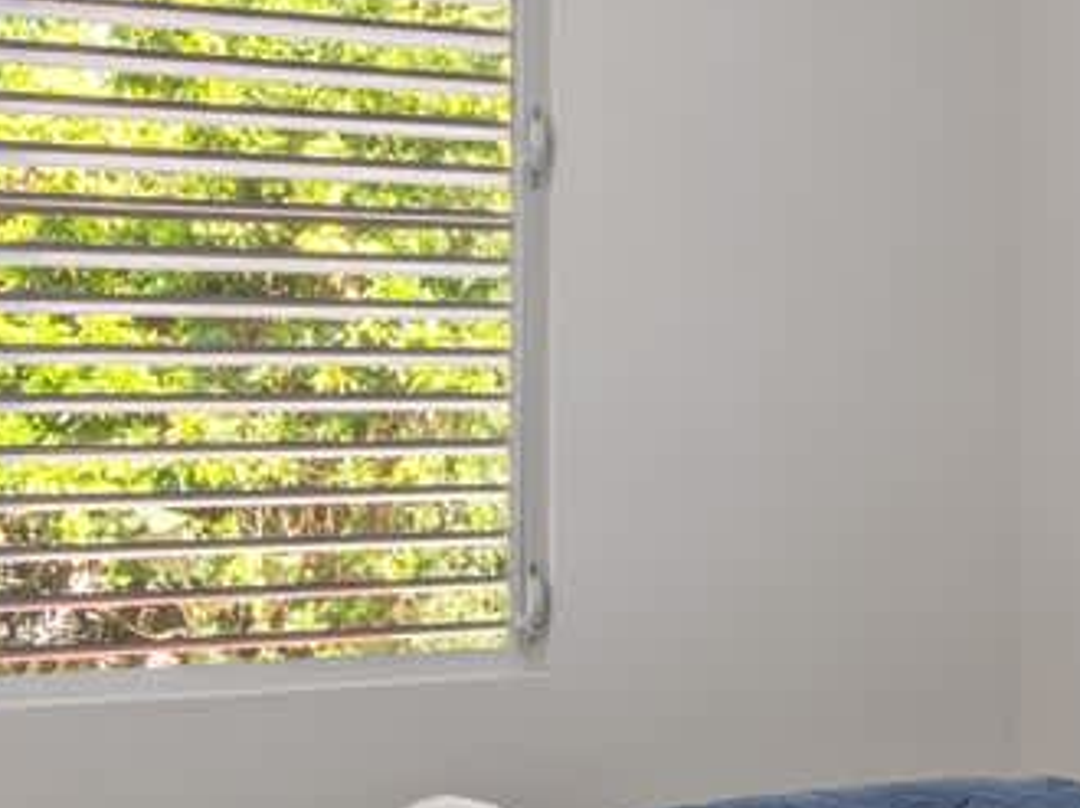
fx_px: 2026
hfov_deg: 28.7
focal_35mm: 65
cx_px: 979
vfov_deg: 22.6
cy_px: 461
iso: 320
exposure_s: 1/15
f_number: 8
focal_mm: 11
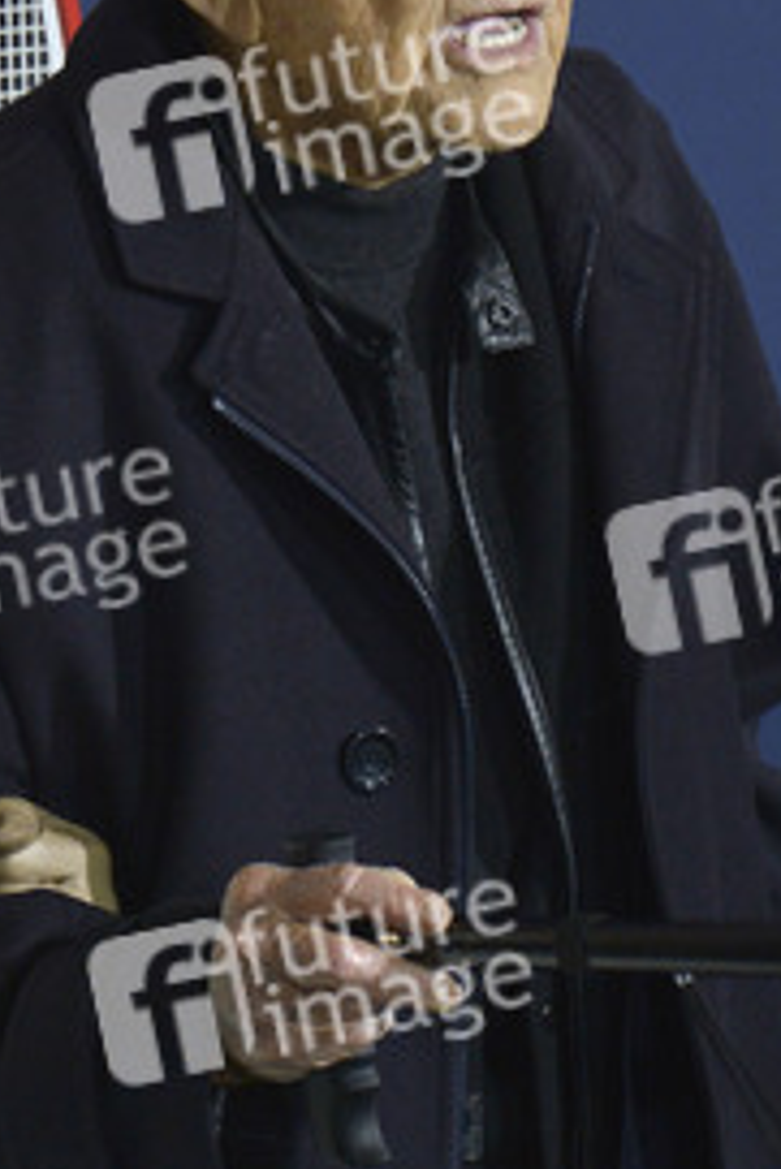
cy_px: 336
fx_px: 9099
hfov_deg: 4.9
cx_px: 438
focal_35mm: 280
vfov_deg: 7.3
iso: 2000
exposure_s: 1/320
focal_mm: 190
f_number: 6.3
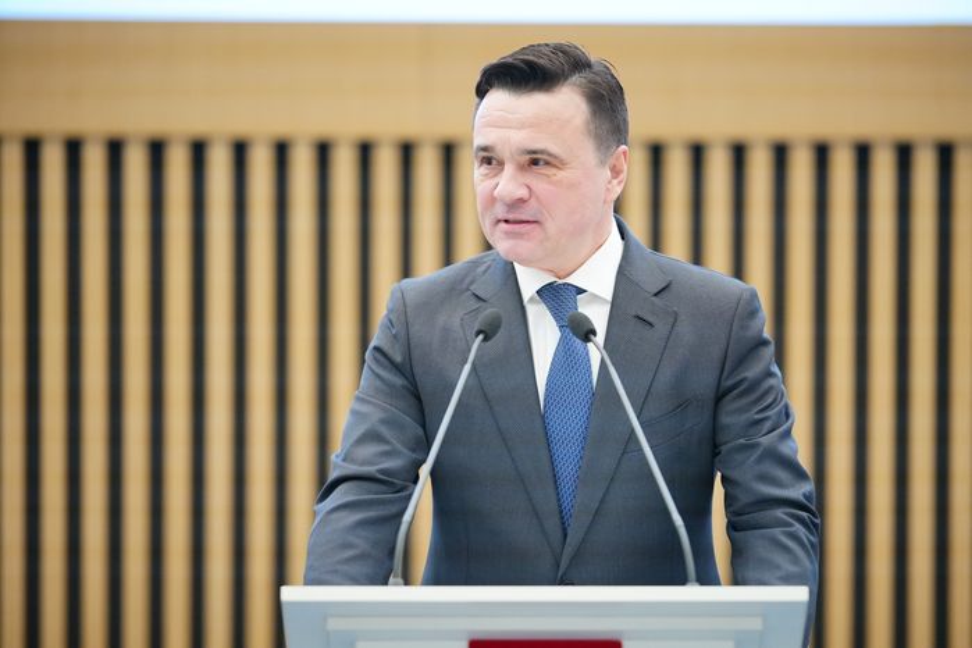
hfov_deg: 10.3
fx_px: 5400
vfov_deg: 6.9
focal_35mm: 200
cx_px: 486
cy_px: 324
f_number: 2.8
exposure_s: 1/320
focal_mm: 200
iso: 3200
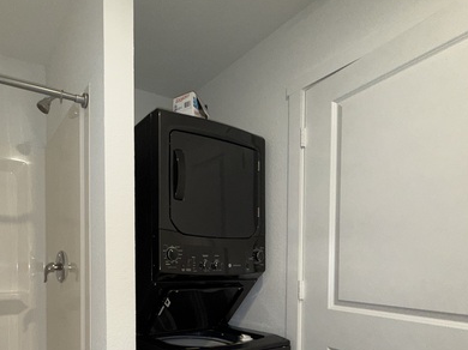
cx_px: 125
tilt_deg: -0.9
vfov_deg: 55.4
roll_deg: +0.1
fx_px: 311
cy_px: 271
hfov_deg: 69.7
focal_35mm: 23
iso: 80
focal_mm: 2.22
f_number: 2.2
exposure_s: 1/61
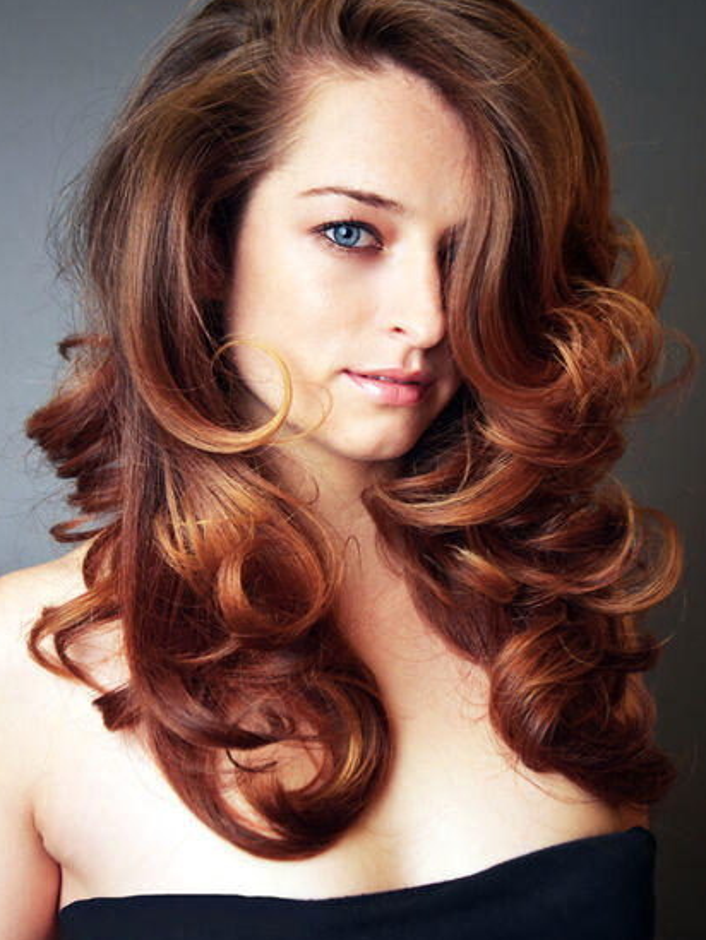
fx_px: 2027
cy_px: 437
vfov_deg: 26.1
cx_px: 350
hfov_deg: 19.8
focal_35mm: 75
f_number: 4.8
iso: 200
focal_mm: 45
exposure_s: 1/30
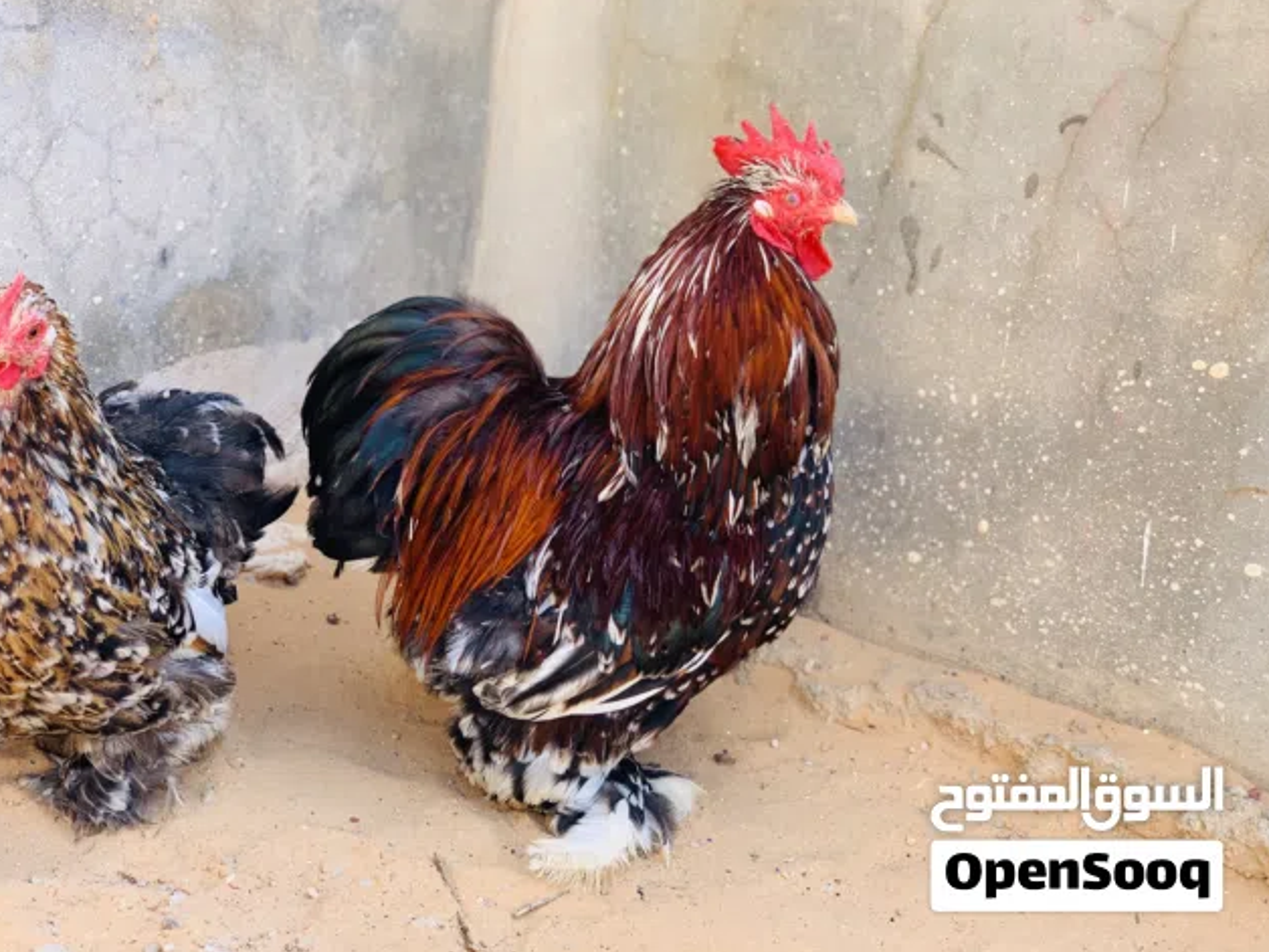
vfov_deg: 27.5
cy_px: 475
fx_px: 1943
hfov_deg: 36.2
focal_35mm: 53
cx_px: 626
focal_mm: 6
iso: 25
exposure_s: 1/122
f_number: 2.4
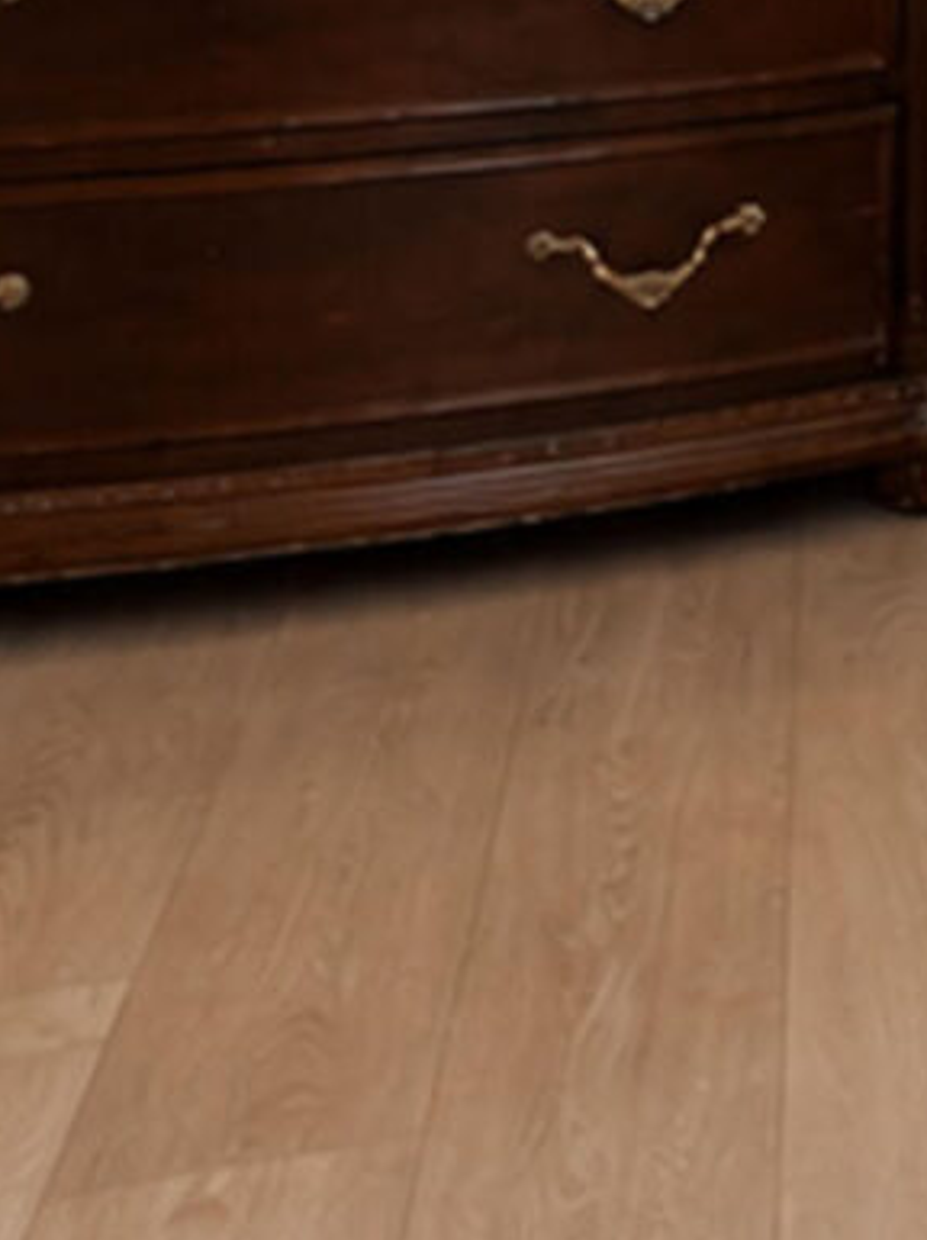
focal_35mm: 96
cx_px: 2569
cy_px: -639
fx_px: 3433
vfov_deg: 18.1
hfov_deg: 11.2
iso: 2000
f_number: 8
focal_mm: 10
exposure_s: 1/60
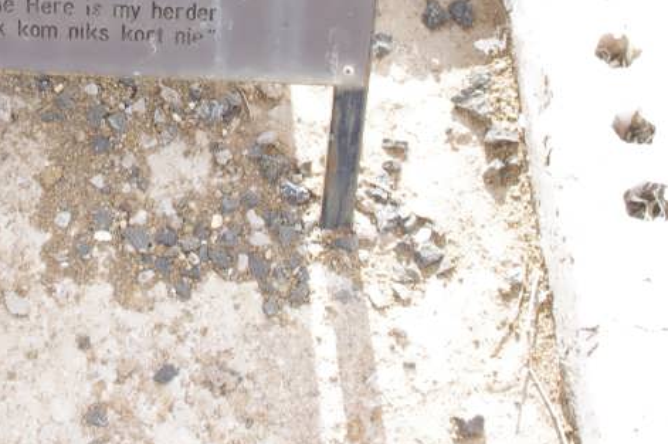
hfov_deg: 25.3
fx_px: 1464
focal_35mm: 79
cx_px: 143
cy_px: -74
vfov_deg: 16.6
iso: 800
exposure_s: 1/125
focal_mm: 21.25
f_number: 11
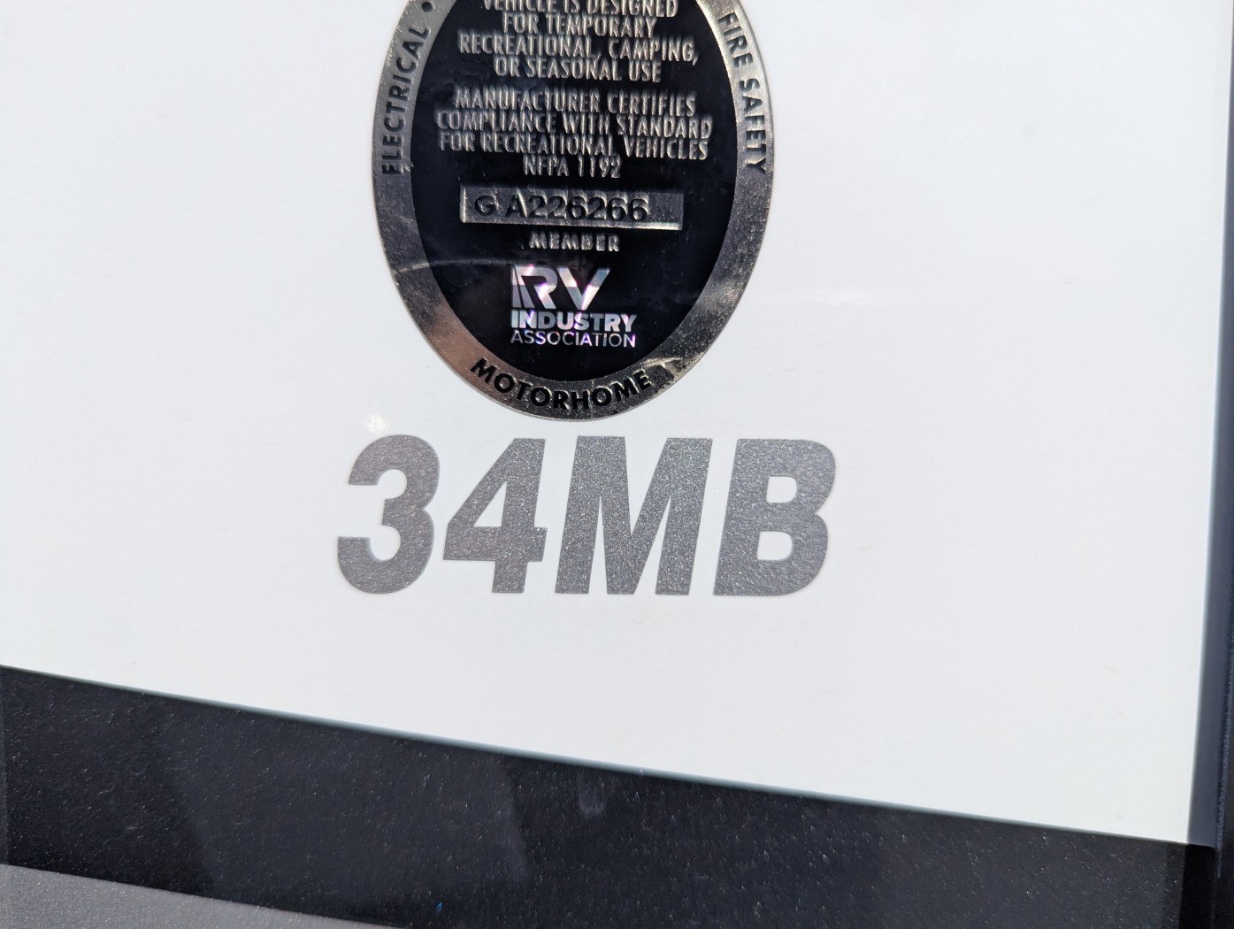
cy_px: 464
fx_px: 857
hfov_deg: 71.5
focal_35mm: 24
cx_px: 617
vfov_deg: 56.9
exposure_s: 1/4926
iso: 100
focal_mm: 6.81
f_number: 1.85
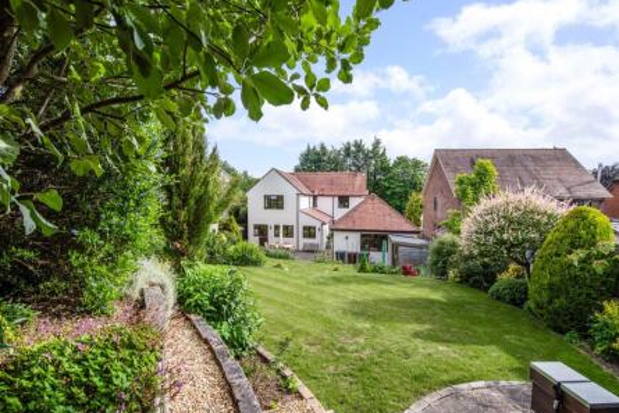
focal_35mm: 16
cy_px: 219
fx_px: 275
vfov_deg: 73.7
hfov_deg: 96.7
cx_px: 296
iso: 250
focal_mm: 15
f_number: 9
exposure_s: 1/500
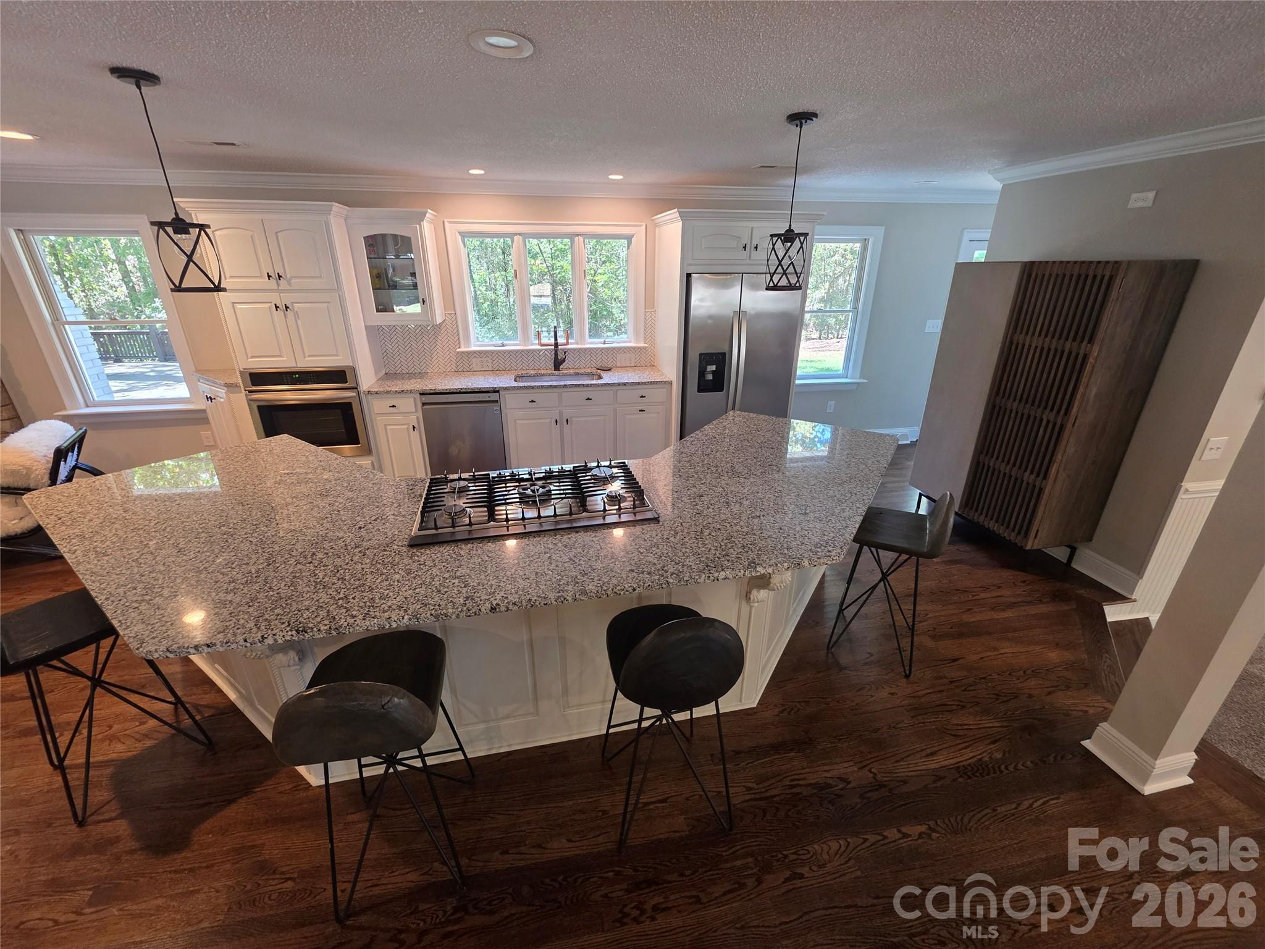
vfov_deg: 89.9
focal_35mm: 13
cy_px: 474
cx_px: 632
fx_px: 475
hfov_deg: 106.2
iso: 250
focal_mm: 2.2
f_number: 1.9
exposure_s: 1/60
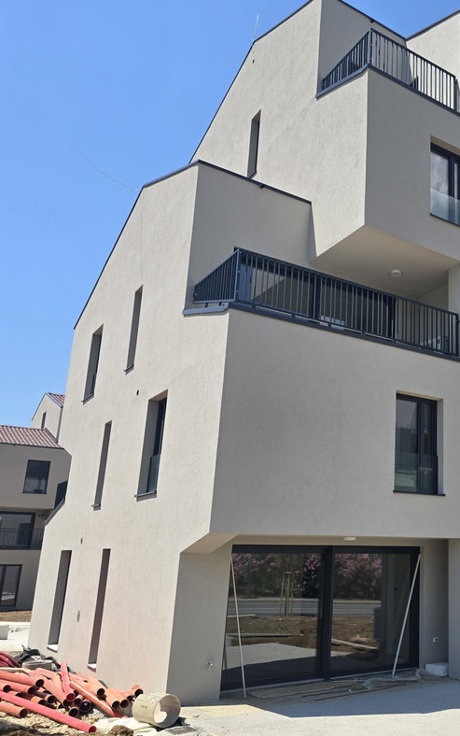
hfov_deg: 35.2
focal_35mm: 33
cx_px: 447
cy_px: 371
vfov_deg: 58.1
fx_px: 661
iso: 12
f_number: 1.7
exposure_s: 1/818
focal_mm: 6.3
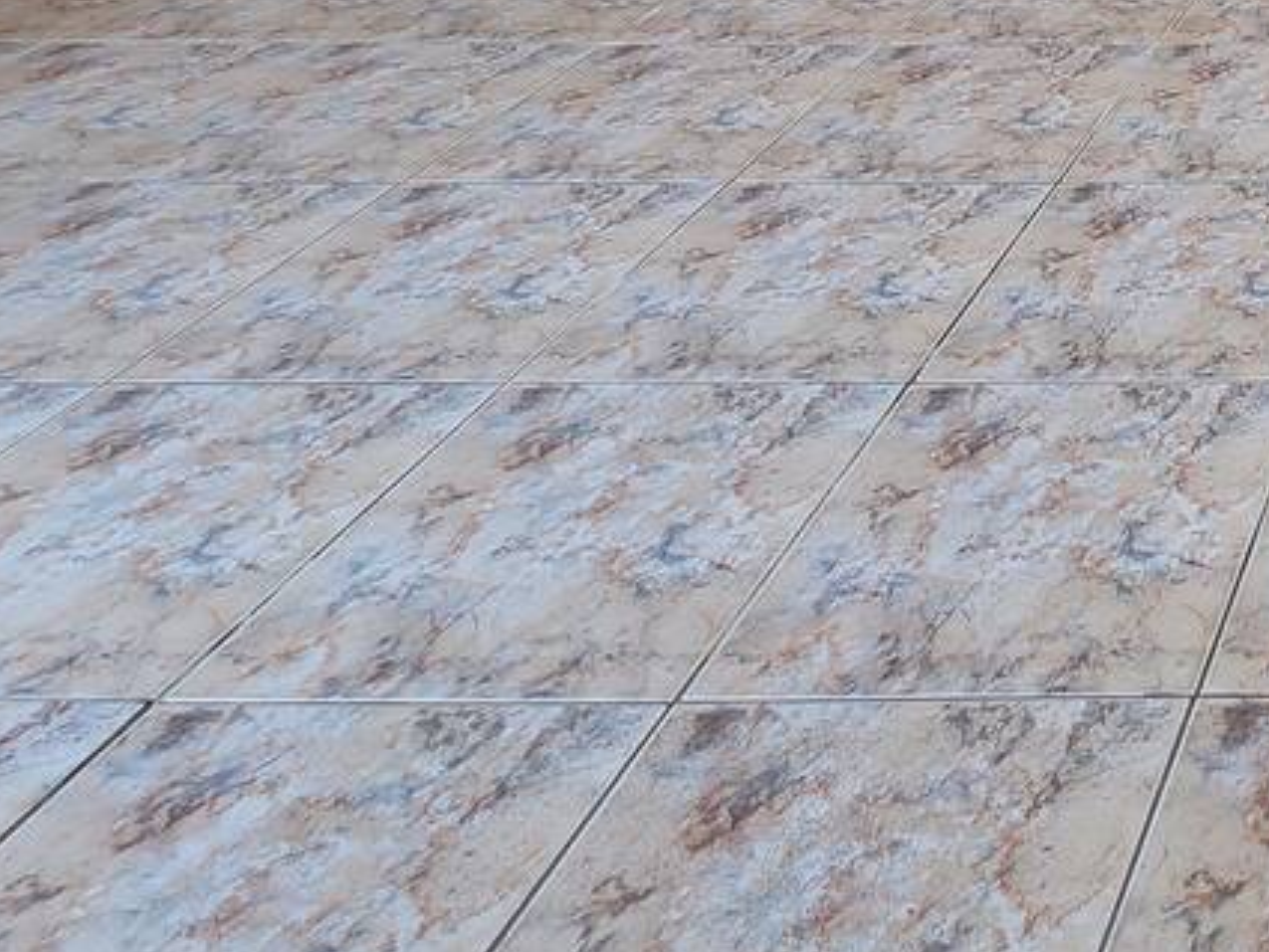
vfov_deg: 22.9
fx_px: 1613
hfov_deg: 30.9
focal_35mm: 44
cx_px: 1738
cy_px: -648
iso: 64
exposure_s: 1/120
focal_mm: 2.2
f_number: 2.2
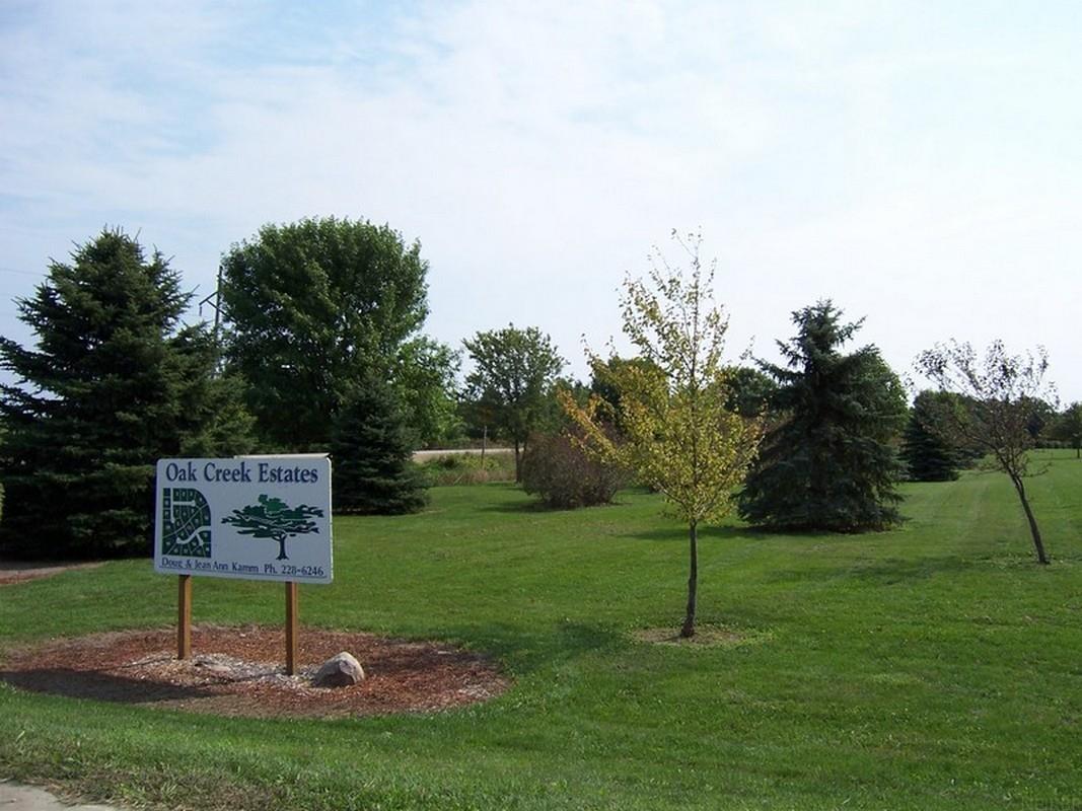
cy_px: 406
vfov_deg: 42.9
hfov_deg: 55.4
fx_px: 1031
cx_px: 541
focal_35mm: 33
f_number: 4
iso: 80
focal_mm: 5.5
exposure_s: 1/750
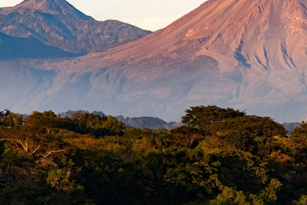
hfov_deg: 7.7
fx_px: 2287
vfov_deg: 5.1
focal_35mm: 268
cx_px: 164
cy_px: 73
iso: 400
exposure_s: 1/640
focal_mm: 135
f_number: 5.6
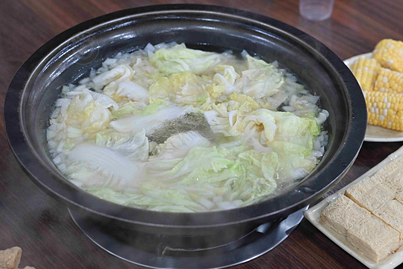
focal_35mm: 75
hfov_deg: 27.0
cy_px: 134
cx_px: 202
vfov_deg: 18.2
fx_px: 840
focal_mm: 50
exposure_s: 1/200
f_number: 3.2
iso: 900
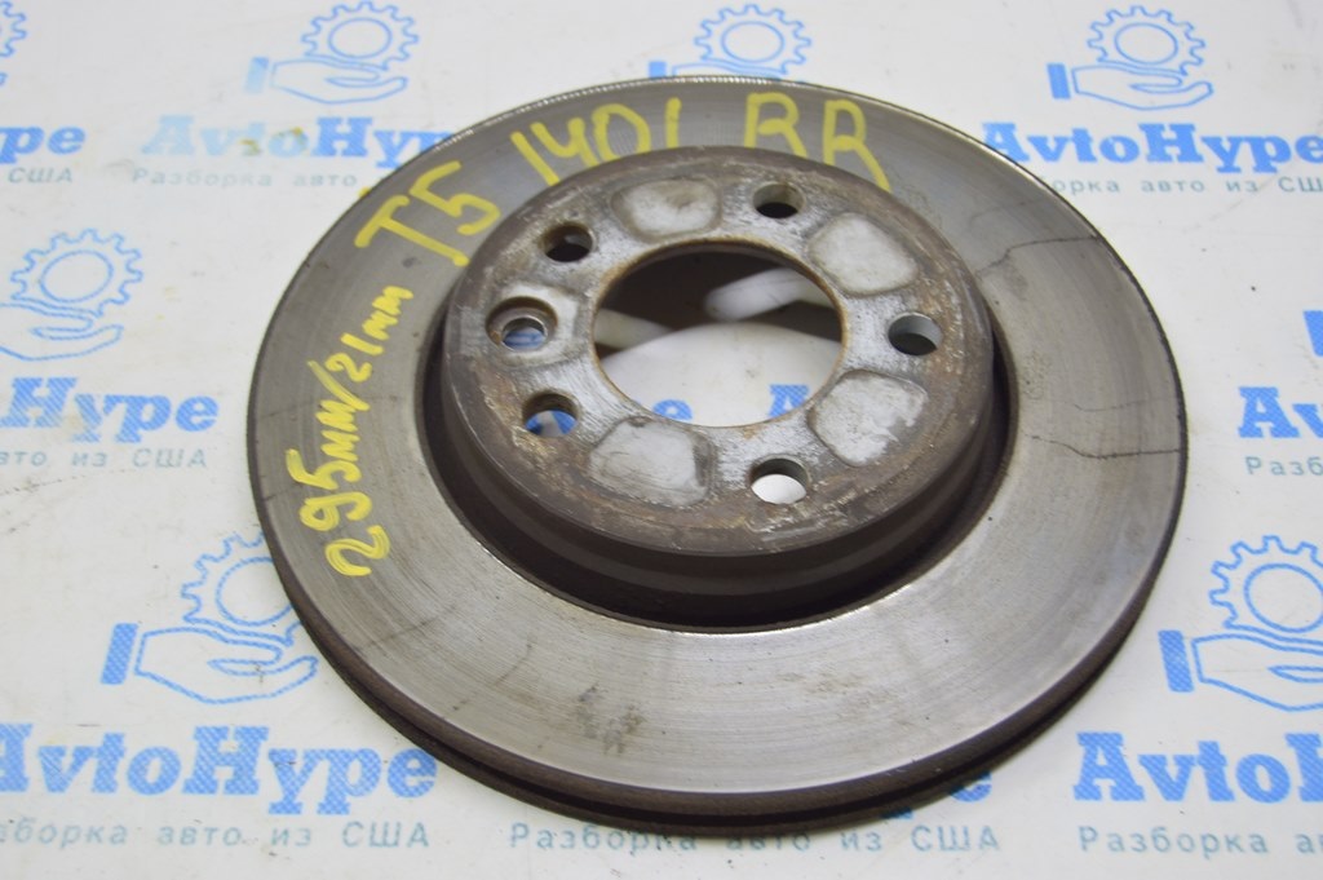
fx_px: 1707
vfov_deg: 28.9
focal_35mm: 46
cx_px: 662
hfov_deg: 42.4
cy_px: 440
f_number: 5.6
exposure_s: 1/20
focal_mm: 31
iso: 400
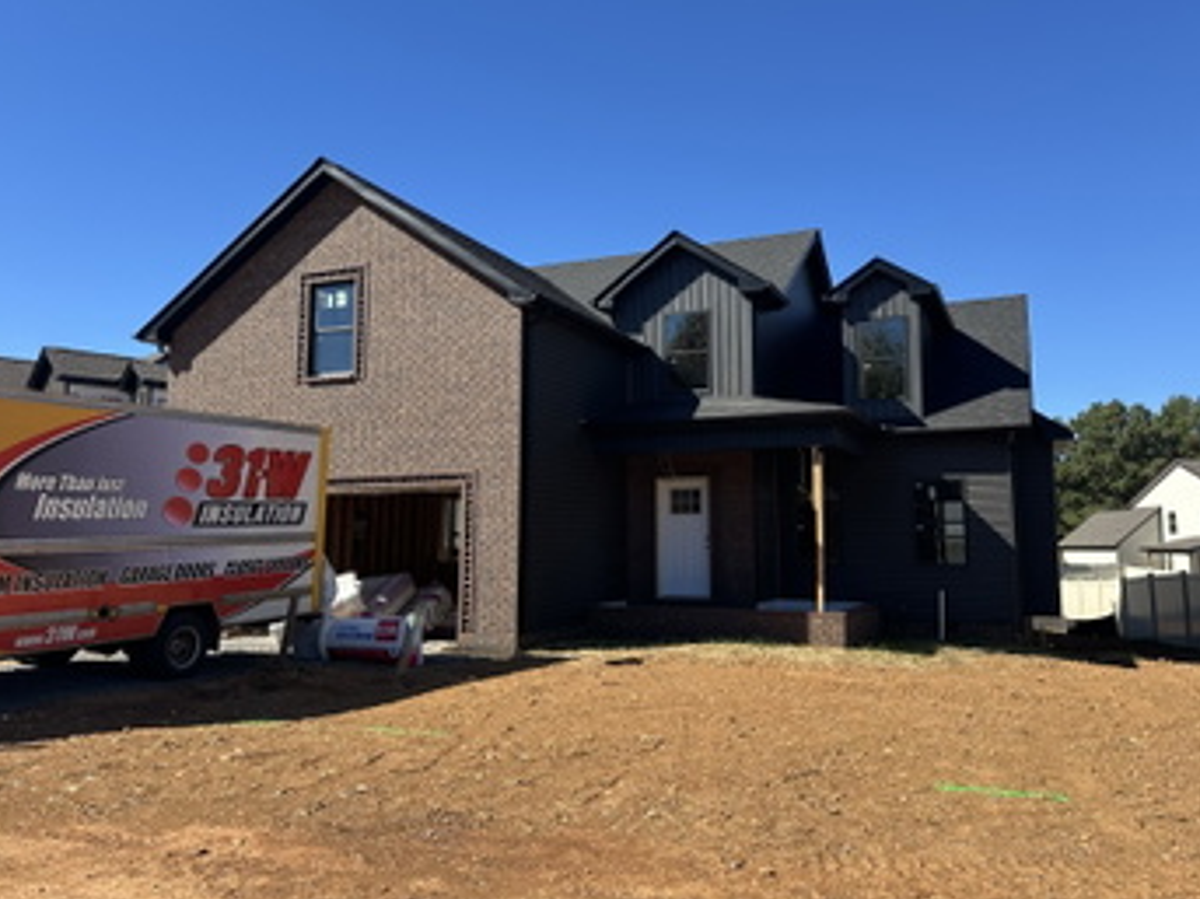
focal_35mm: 28
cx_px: 626
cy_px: 420
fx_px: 970
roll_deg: -0.1
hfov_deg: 63.4
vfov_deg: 49.7
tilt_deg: +6.9
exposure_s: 1/2882
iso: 80
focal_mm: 6.86
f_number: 1.78
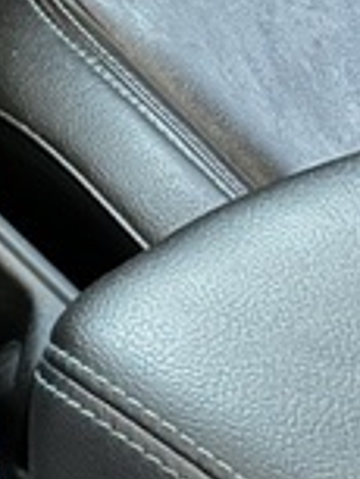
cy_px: -222
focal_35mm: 188
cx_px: -235
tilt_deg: -35.9
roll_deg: -4.5
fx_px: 2603
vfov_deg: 10.2
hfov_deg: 7.7
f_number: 1.78
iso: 500
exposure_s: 1/5
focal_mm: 6.86
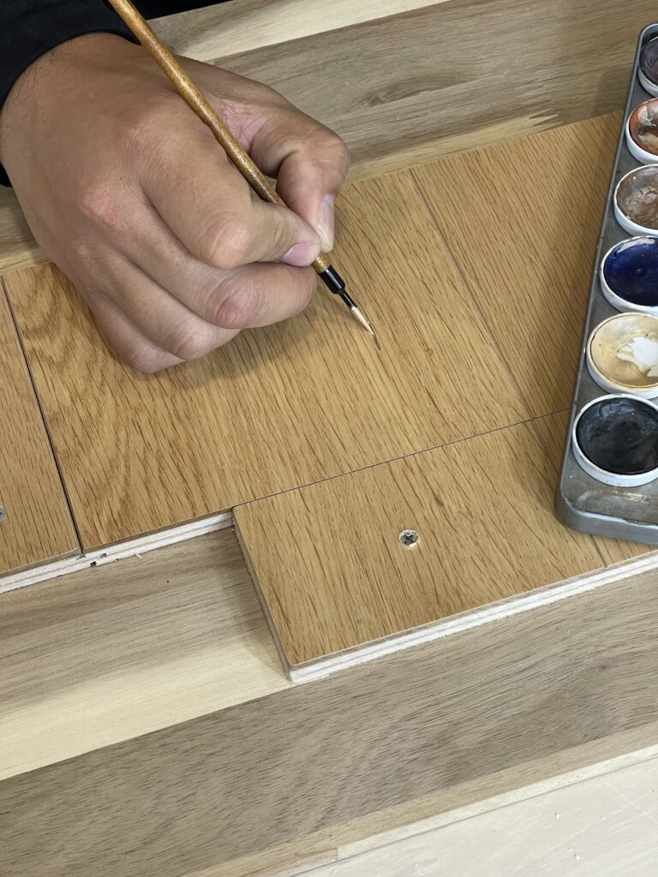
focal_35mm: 64
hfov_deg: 22.9
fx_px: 1622
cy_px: 438
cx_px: 329
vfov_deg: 30.3
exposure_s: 1/120
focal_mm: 7.5
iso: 100
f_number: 2.2
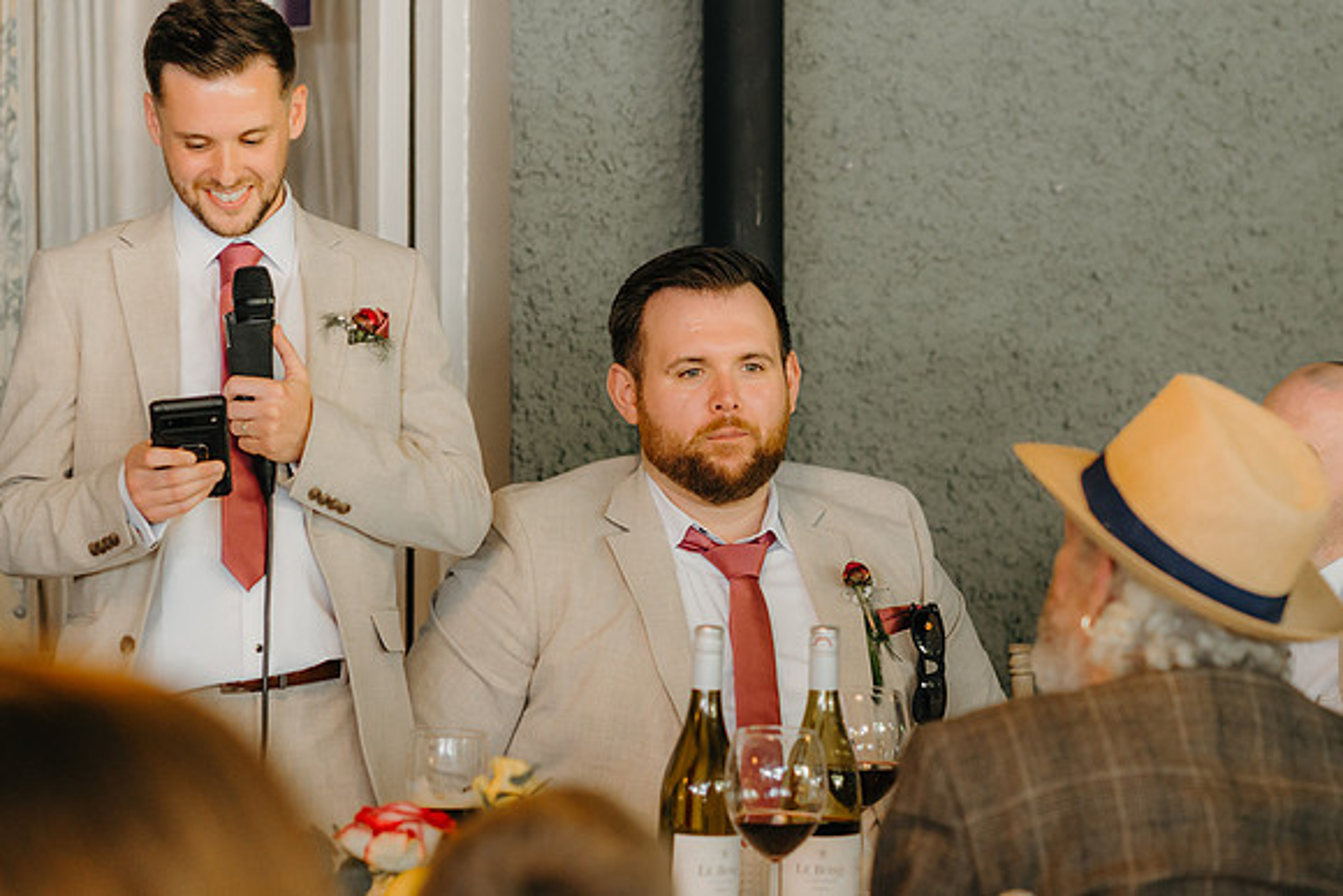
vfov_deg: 10.7
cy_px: 448
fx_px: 4790
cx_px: 671
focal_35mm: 128
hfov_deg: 16.0
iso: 1250
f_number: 2.8
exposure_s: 1/200
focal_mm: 85
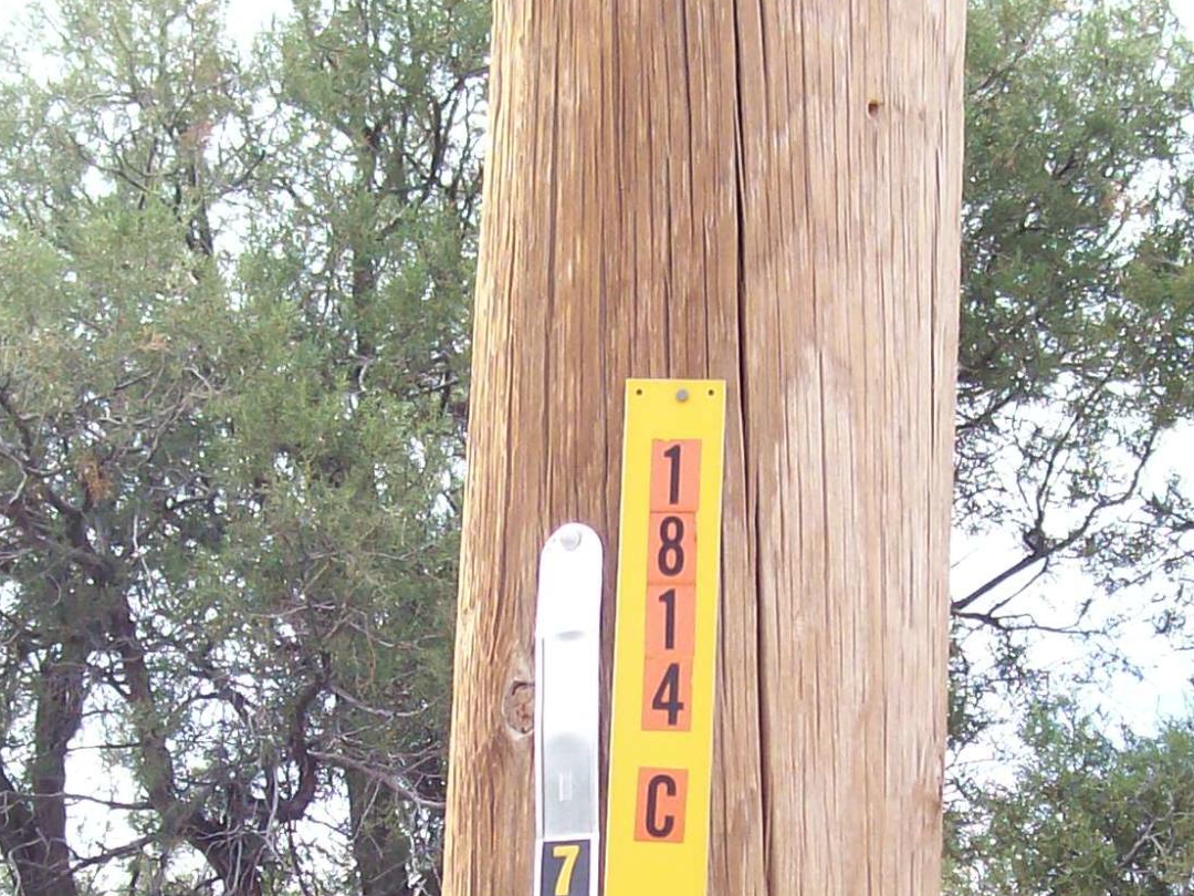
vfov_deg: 14.4
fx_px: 3449
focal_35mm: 100
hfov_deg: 19.6
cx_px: 469
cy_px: 1019
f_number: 2.7
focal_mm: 6
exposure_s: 1/463
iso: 80
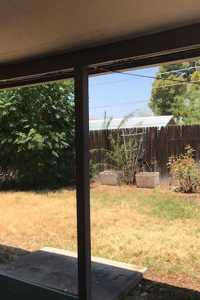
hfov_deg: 34.6
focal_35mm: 38
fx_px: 316
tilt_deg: -8.8
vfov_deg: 50.3
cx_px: 60
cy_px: 184
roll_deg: +1.6
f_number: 1.8
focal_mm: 3.99
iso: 20
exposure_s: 1/1681
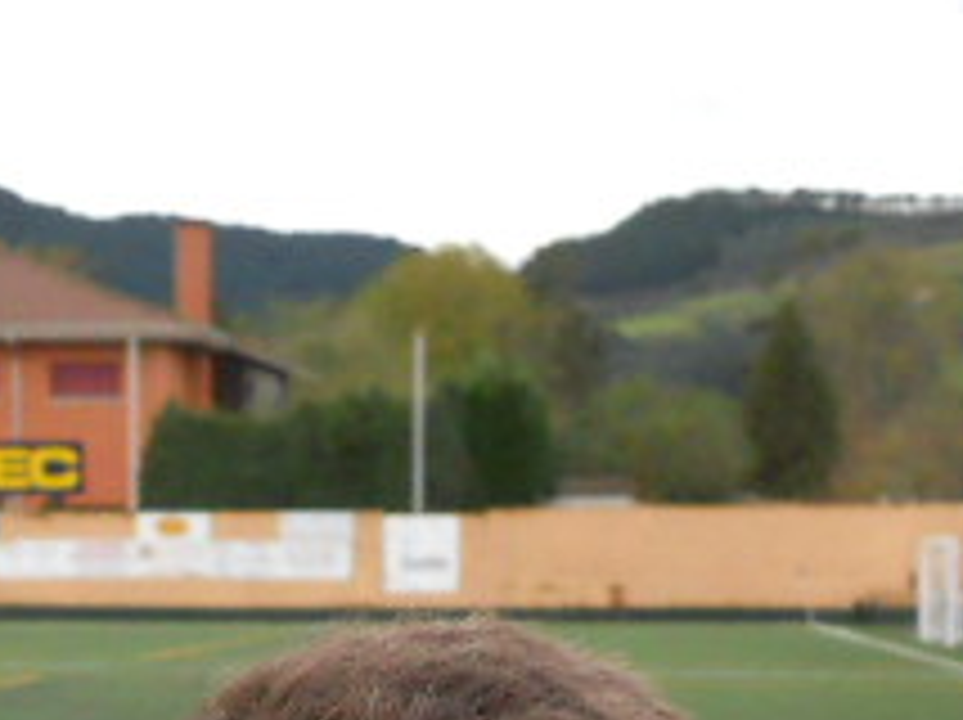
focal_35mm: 134
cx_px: 238
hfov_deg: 14.7
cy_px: 1382
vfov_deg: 10.3
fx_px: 3724
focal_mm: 5
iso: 250
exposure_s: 1/250
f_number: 2.7
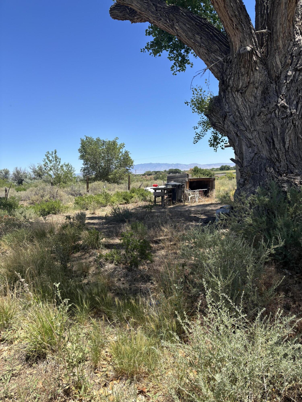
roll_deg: +3.7
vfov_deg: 67.3
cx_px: 151
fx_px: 302
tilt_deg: -4.8
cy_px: 201
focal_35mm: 26
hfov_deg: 53.1
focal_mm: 5.96
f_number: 1.6
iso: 50
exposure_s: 1/2451
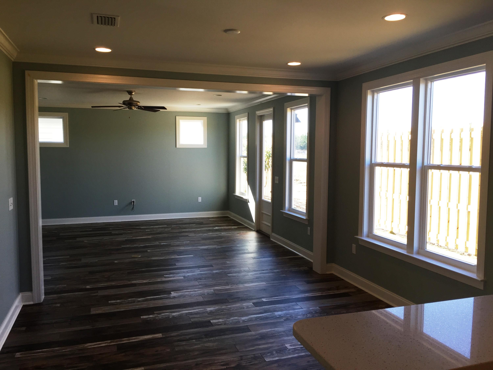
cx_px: 246
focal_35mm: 29
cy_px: 185
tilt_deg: -5.5
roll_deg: -0.9
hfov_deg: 61.7
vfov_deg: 48.2
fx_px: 413
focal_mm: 4.15
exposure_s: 1/120
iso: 32
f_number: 2.2
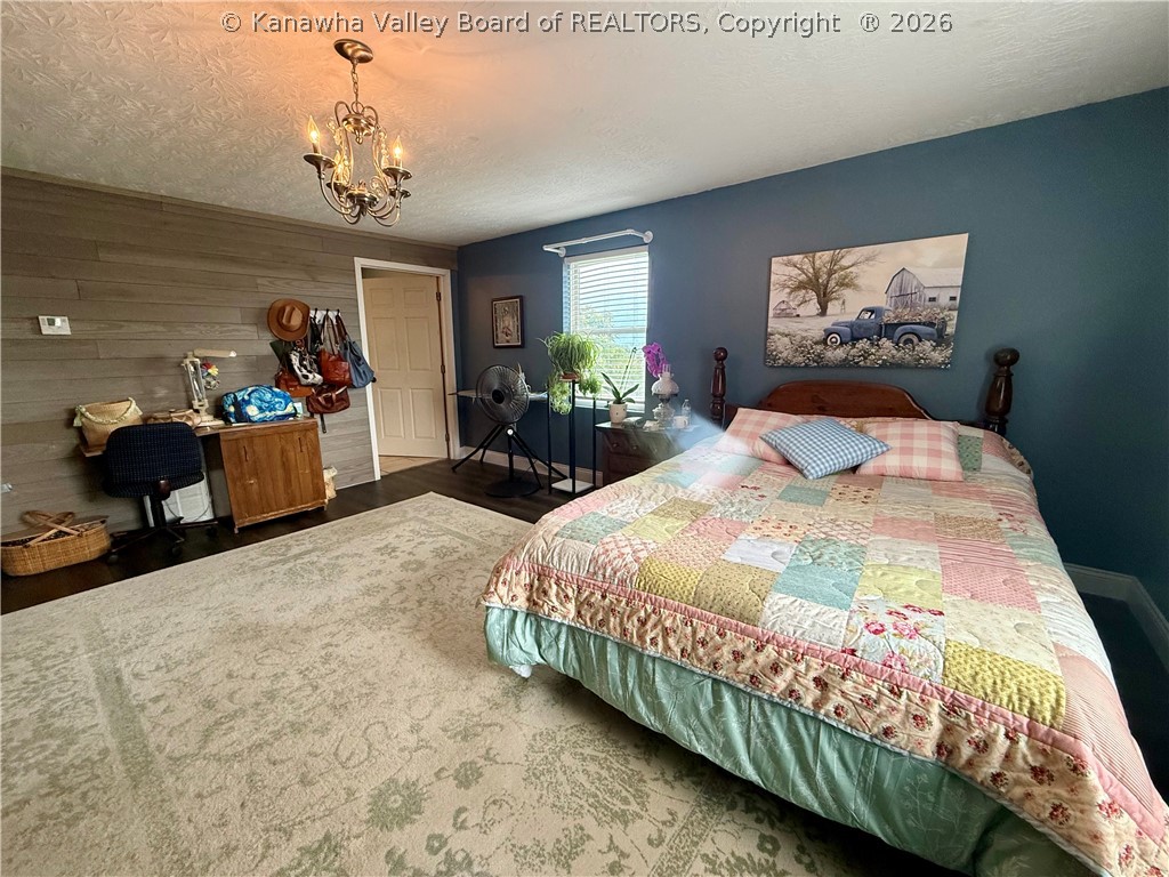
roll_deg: +0.5
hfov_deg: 102.1
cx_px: 584
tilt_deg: -11.5
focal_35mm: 14
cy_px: 438
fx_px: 473
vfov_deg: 85.7
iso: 250
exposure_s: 1/120
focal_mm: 2.22
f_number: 2.2
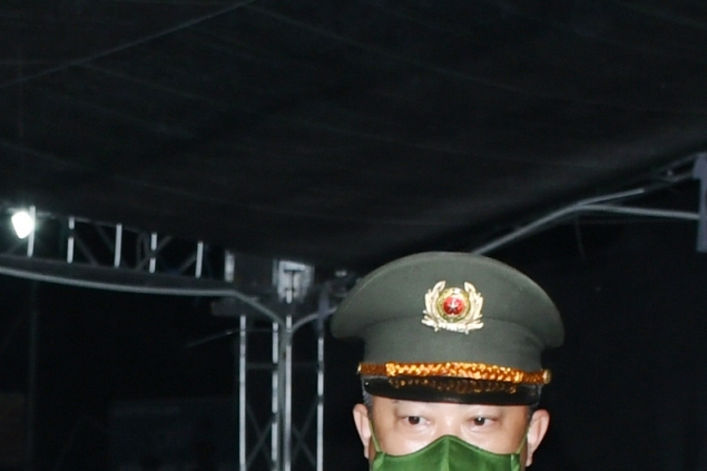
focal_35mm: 182
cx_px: 9
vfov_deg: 7.4
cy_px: 776
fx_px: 3566
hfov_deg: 11.2
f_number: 4.5
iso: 500
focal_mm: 23
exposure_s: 1/200
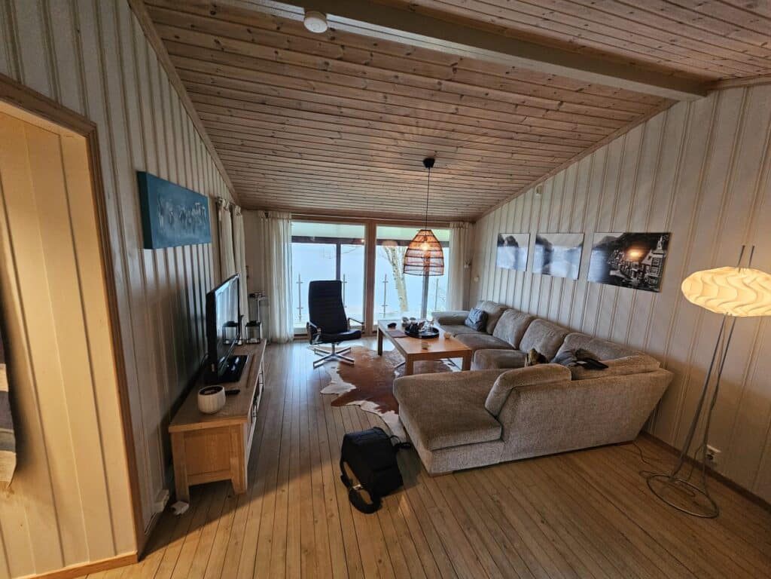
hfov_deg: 106.2
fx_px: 290
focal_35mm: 13
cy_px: 290
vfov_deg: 89.9
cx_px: 386
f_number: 2.2
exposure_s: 1/33.3
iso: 500
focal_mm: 2.2
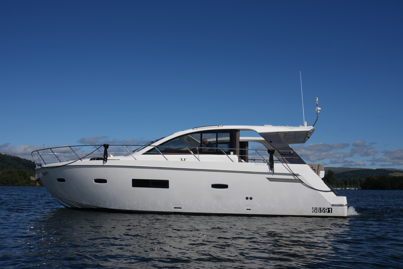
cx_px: 202
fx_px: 386
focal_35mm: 34
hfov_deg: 55.1
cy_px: 134
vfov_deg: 38.4
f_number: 14
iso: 100
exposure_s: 1/250
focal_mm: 23
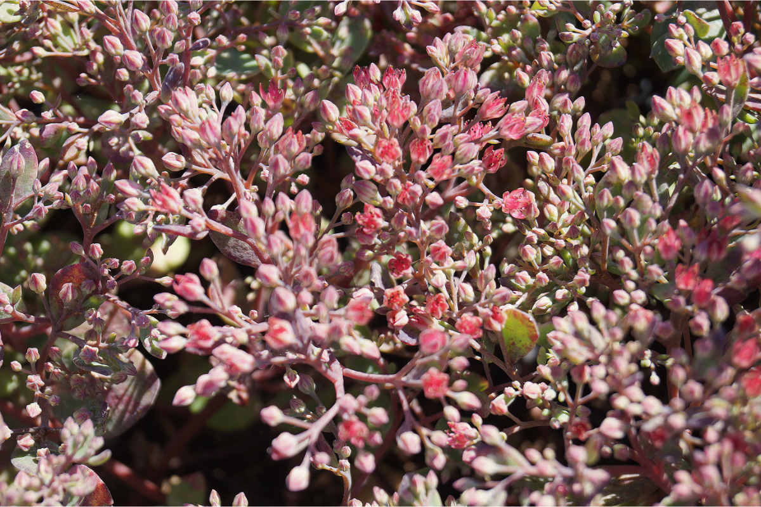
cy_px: 254
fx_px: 1585
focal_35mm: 75
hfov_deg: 27.0
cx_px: 380
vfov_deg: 18.2
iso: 100
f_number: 6.3
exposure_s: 1/200
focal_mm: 50
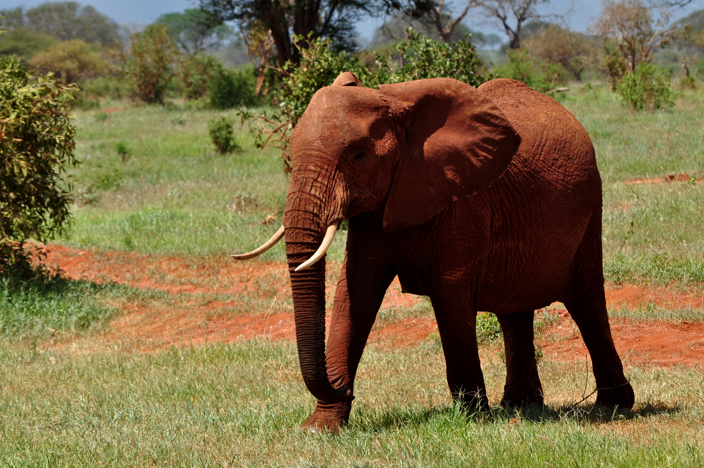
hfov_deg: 6.9
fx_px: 5859
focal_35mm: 300
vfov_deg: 4.6
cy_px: 234
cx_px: 352
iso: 200
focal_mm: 200
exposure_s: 1/250
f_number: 10
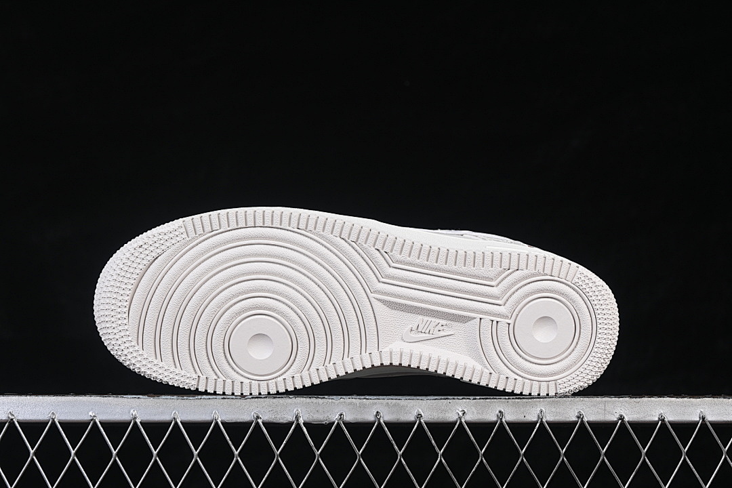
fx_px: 1525
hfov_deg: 27.0
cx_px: 366
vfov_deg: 18.2
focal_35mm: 75
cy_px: 244
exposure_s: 1/80
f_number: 8
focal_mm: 50
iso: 160
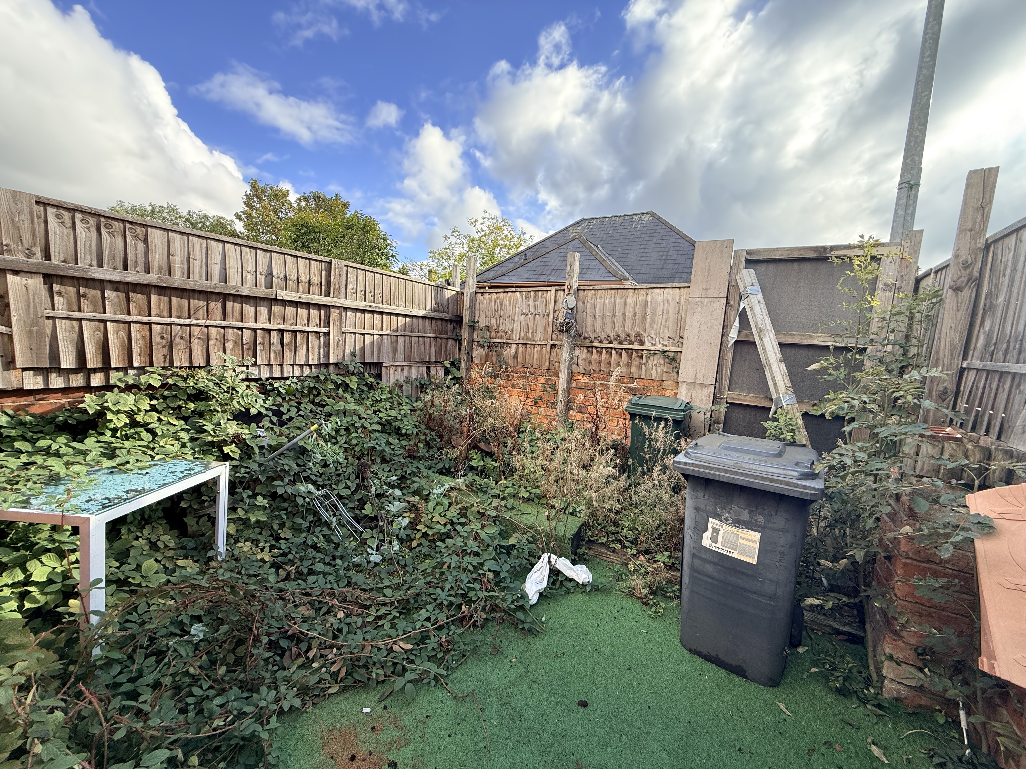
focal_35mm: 14
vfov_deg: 85.7
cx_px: 513
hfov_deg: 102.1
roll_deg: -3.7
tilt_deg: -5.5
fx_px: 415
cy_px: 384
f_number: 2.2
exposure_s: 1/379
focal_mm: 2.22
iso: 64
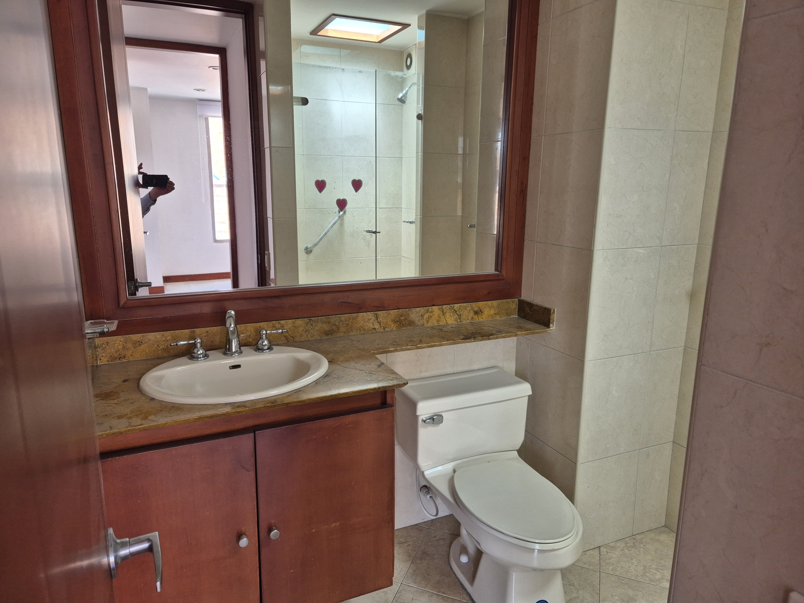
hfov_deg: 73.9
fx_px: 534
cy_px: 302
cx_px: 402
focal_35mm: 23
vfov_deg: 58.9
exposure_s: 1/180
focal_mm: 5.4
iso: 80
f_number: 1.8
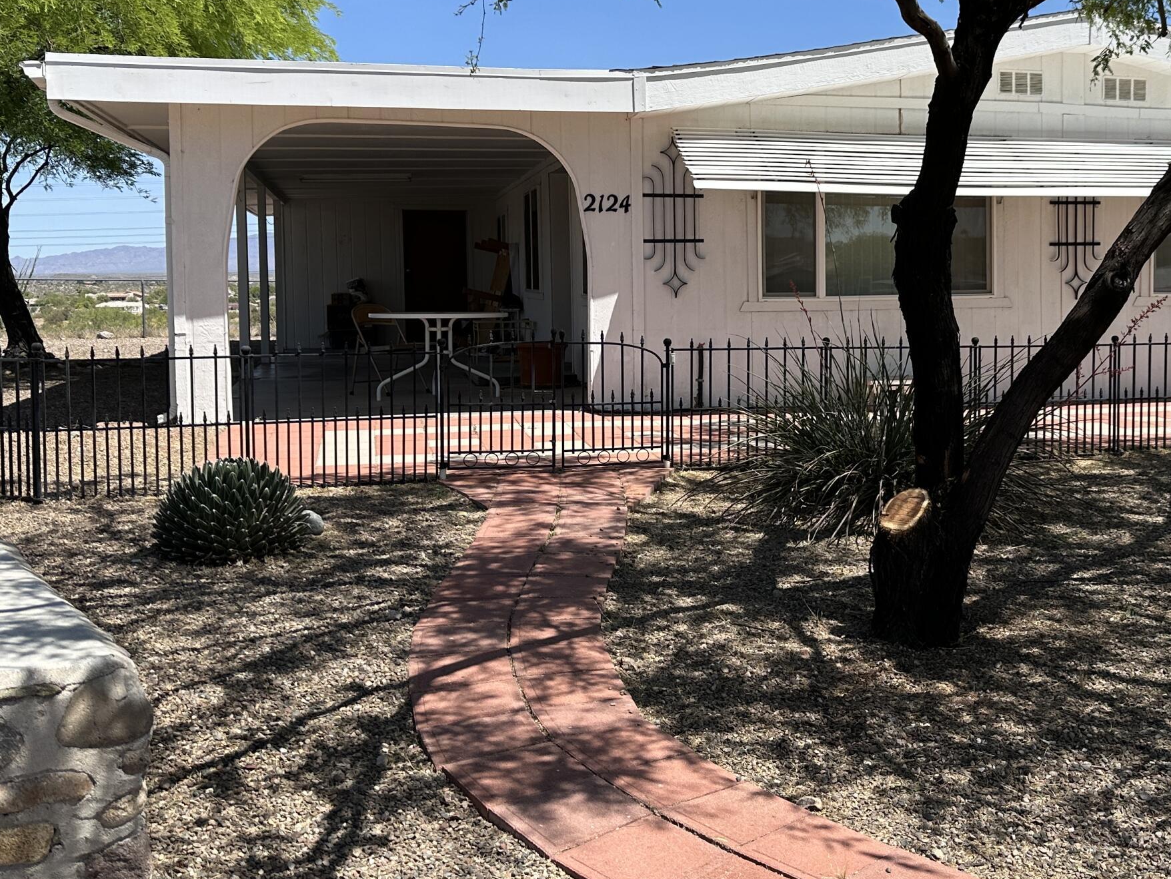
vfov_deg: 35.0
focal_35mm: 41
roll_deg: +0.5
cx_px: 830
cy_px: 336
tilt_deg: -0.4
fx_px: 1387
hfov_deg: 44.7
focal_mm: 6.86
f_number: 1.78
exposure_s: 1/4184
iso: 80
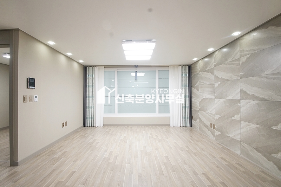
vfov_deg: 77.2
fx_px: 117
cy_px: 94
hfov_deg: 100.4
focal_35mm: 15
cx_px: 140
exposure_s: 1/20
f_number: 9
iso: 800
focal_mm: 10
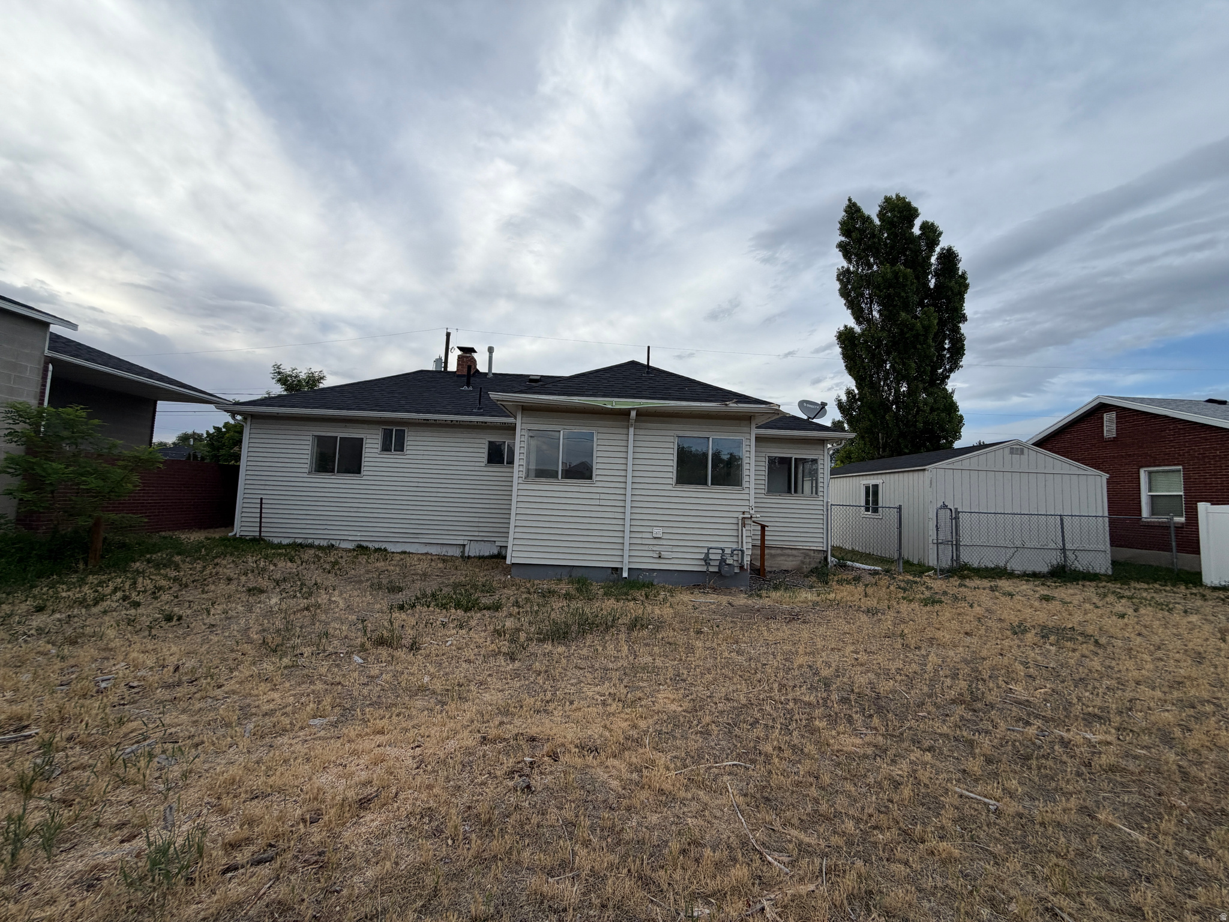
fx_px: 497
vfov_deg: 85.7
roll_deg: -2.0
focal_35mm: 14
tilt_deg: +4.7
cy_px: 461
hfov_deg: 102.1
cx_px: 614
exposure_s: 1/607
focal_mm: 2.22
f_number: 2.2
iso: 40
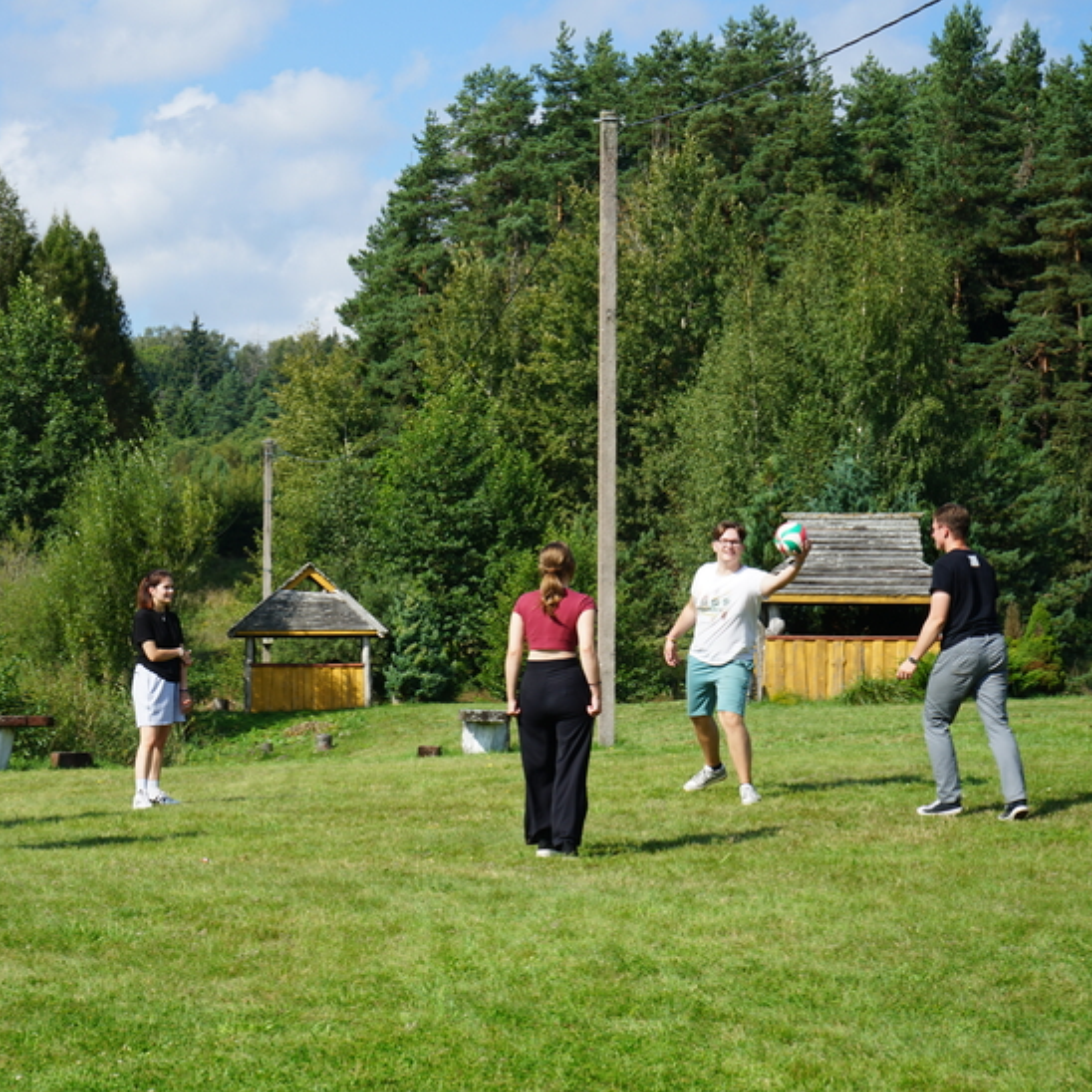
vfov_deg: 19.9
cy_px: 546
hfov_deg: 19.9
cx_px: 344
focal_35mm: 87
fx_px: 3105
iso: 100
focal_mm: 68
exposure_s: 1/100
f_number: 13
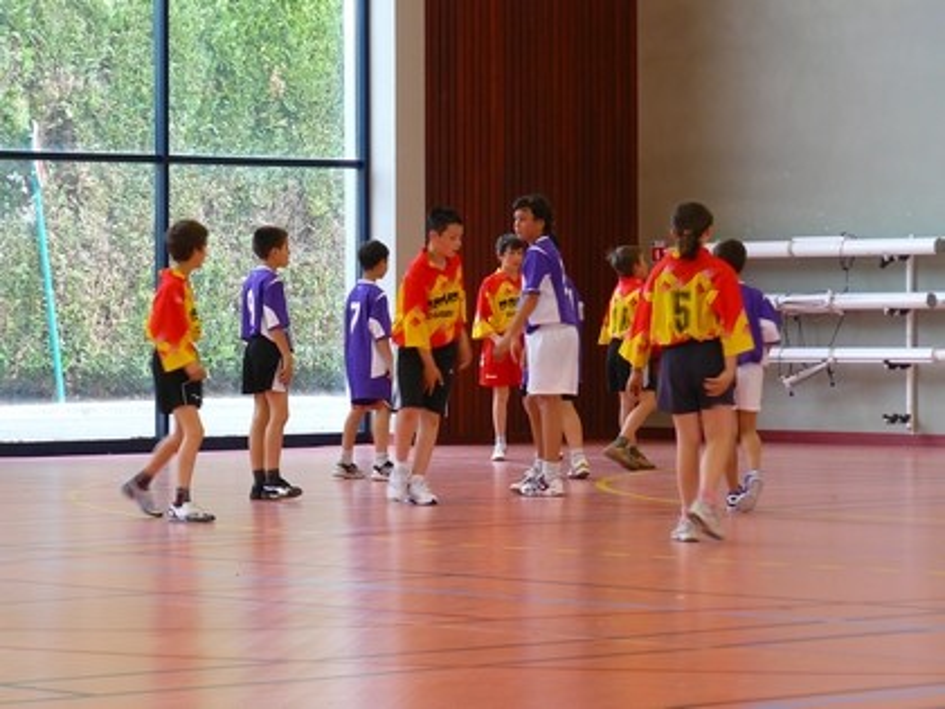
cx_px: 472
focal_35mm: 147
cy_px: 354
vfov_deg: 10.1
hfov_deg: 13.4
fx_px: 4013
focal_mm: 24.6
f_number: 3.3
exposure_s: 1/30
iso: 100
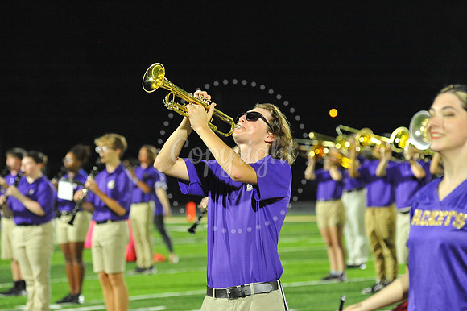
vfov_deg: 6.9
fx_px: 2593
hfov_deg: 10.3
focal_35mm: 200
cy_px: 156
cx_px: 234
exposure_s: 1/250
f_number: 5.6
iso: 5000
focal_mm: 200
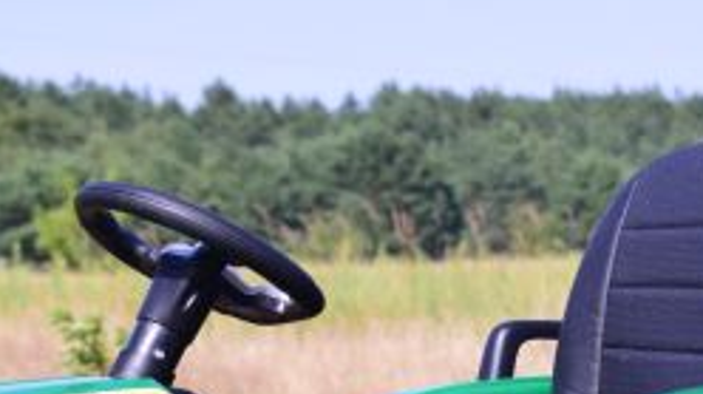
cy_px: 619
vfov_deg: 5.6
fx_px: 3967
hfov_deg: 10.1
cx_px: 607
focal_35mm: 213
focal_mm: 42
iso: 1250
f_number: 6.3
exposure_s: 1/4000
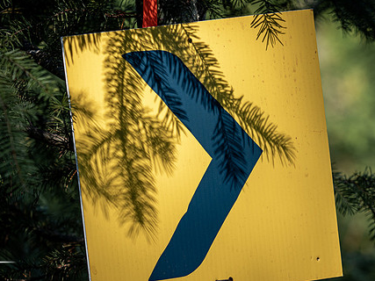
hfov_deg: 6.6
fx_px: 3238
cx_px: 190
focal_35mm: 299
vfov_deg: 5.0
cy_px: 166
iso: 160
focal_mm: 110
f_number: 2.8
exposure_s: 1/1000
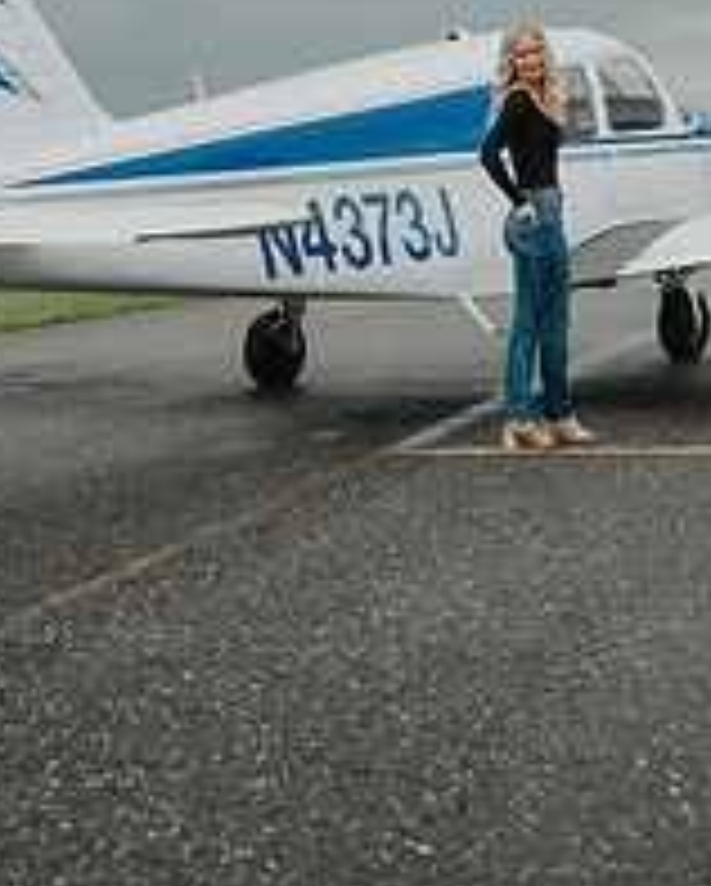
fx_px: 1970
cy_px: 45
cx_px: 428
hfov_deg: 20.4
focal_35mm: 75
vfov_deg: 24.4
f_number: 2.5
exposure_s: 1/640
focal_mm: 35
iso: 160
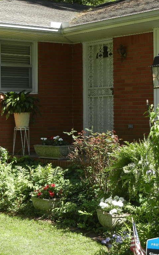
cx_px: 74
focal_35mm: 84
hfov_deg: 15.5
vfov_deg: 24.6
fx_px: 583
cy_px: 127
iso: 160
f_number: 4
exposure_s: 1/336
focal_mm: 10.6
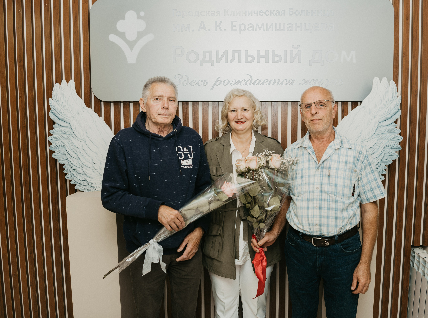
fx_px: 345
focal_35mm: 28
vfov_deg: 49.4
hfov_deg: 63.4
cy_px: 150
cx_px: 235
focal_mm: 24
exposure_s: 1/160
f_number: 4
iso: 160
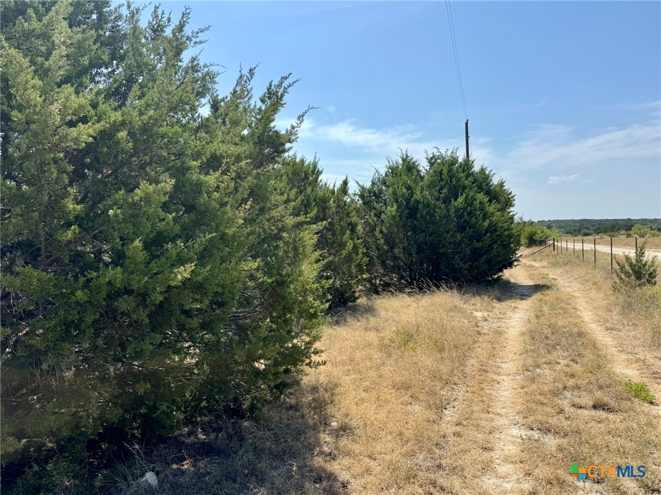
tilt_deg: -1.9
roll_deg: +1.3
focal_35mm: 24
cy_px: 248
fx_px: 458
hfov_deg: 71.6
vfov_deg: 56.8
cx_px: 330
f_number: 1.78
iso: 80
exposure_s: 1/6410
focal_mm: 6.76
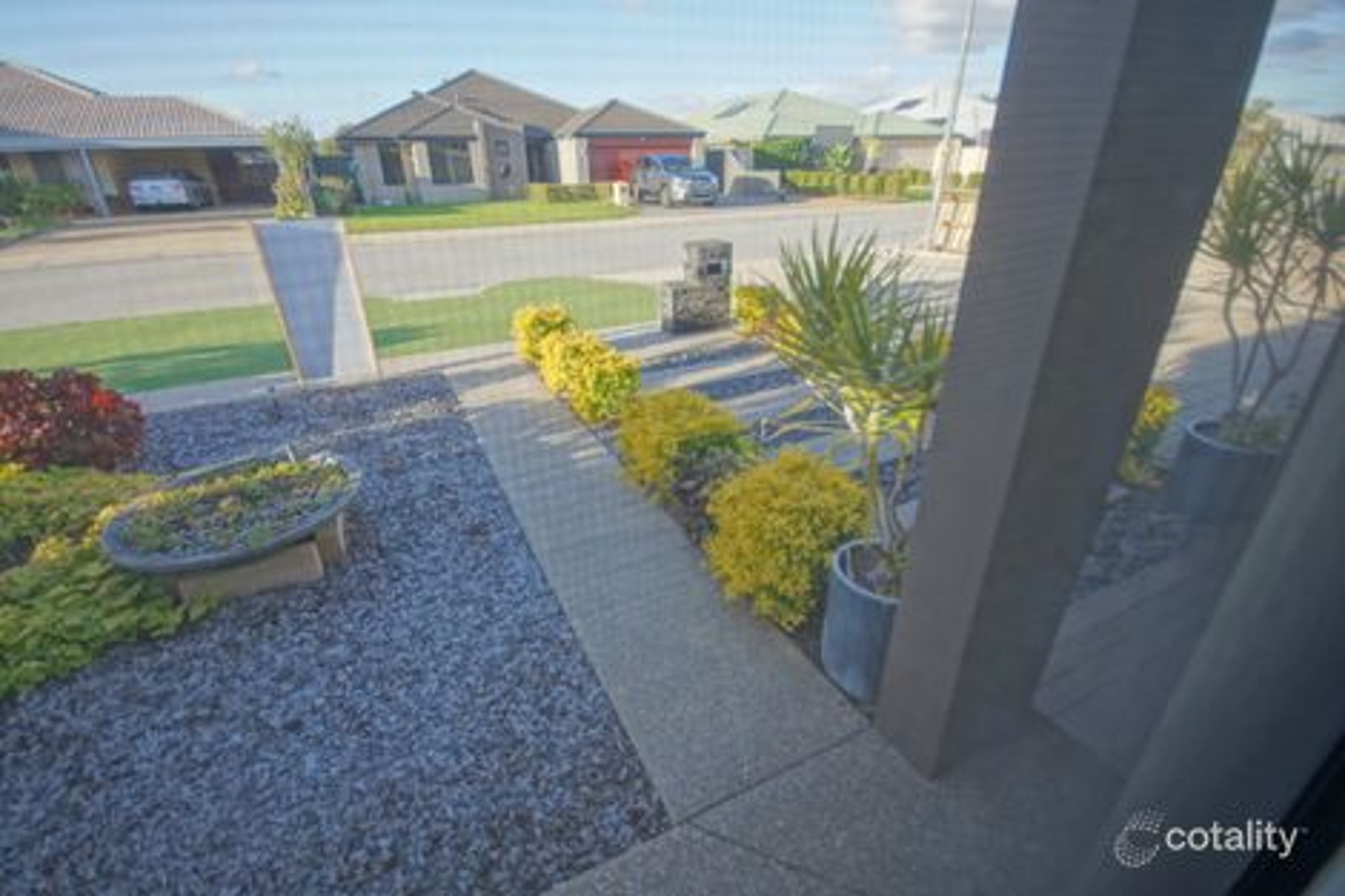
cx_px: 672
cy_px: 448
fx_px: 560
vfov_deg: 77.3
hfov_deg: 100.4
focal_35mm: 15
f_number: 4
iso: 100
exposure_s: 1/60
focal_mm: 10
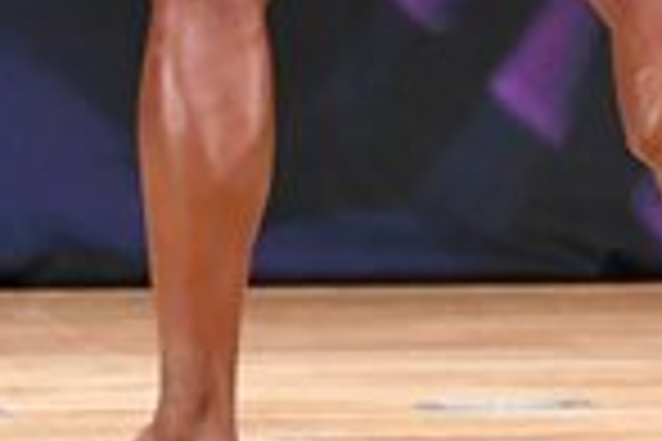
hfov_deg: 1.5
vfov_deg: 1.0
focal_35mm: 1347
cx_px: 642
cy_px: -468
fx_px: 24768
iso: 3200
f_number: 5.6
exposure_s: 1/400
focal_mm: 170
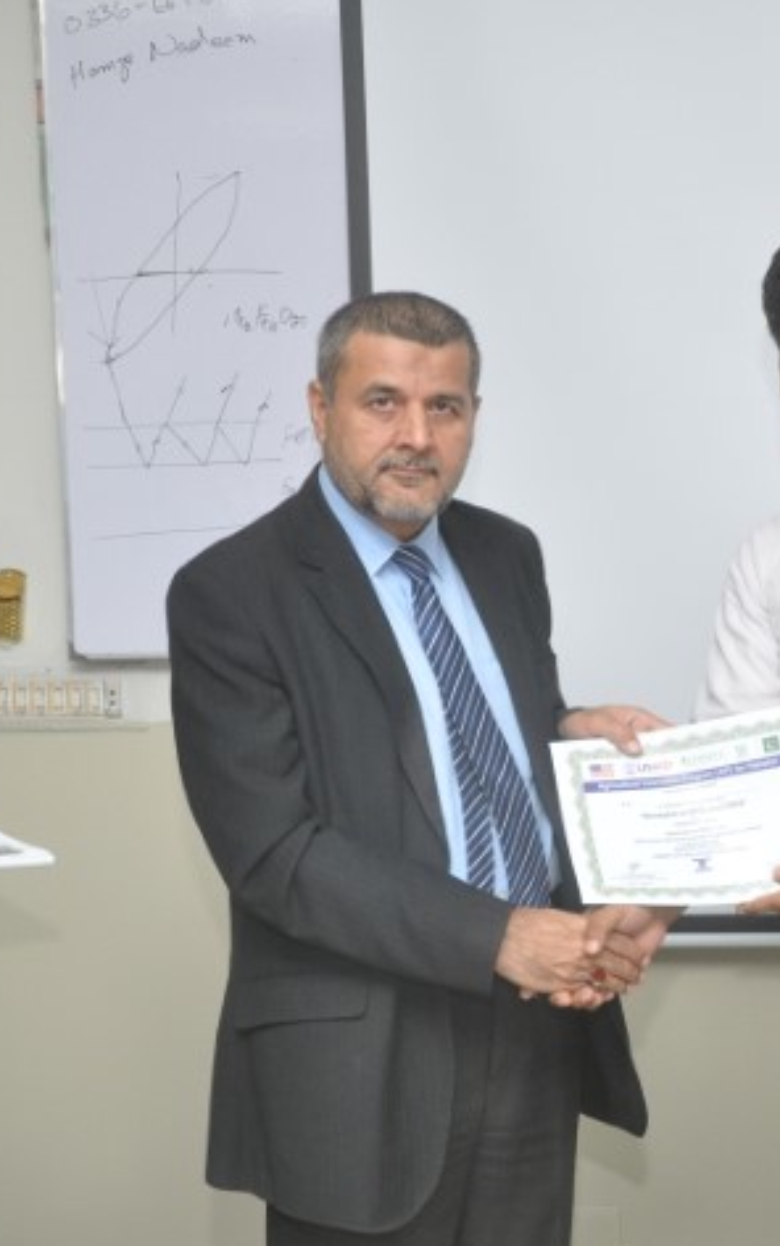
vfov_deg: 29.4
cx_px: 660
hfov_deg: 18.4
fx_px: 2379
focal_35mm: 70
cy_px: 627
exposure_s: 1/60
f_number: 6.3
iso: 1250
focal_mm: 30
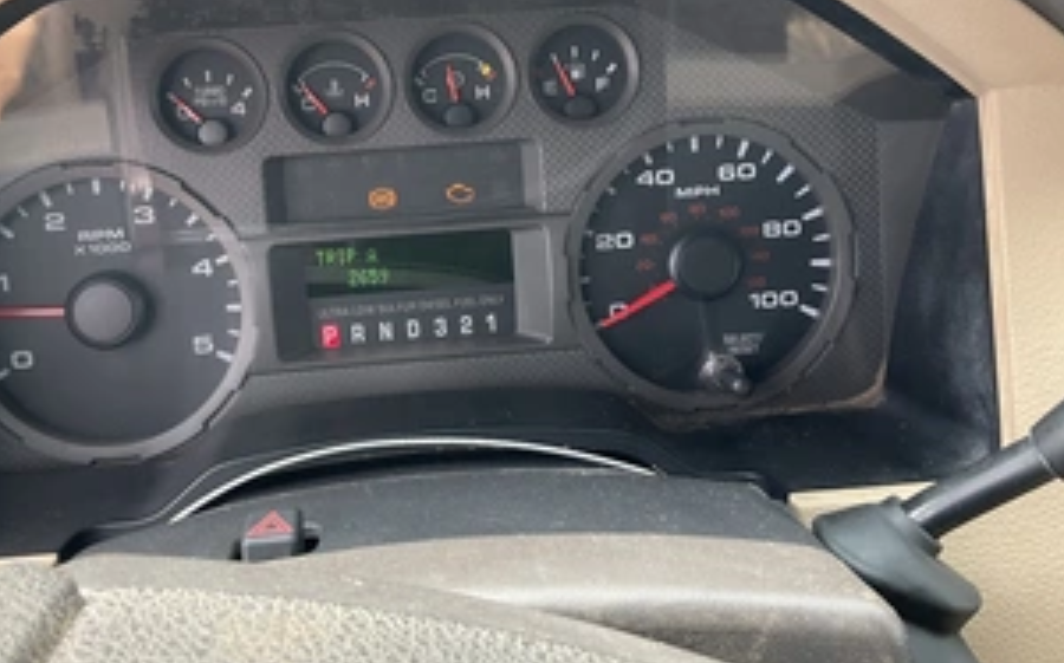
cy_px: 241
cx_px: 468
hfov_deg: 48.1
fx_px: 1188
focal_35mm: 41
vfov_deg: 31.0
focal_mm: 3
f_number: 1.8
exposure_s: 1/122
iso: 32
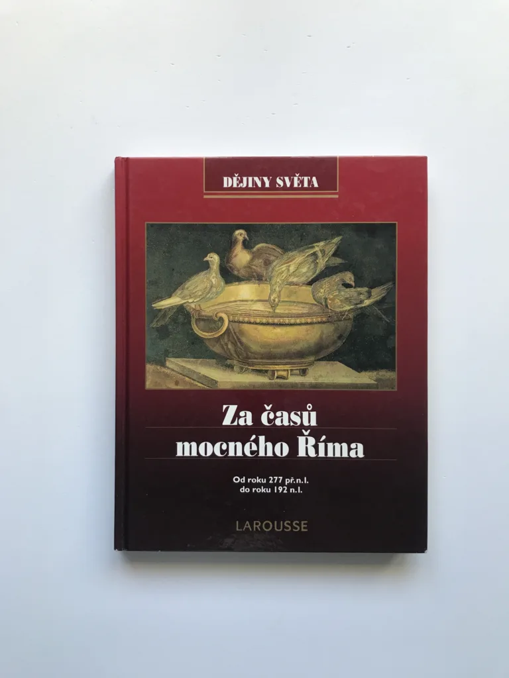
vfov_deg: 63.4
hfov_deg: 49.7
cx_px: 254
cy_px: 339
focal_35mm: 28
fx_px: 549
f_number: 1.8
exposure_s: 1/33
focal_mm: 3.99
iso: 25
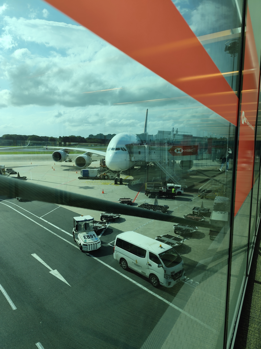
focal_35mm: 23
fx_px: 231
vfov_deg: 73.9
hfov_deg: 58.9
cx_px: 130
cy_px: 174
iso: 50
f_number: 1.65
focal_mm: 6.14
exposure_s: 1/603
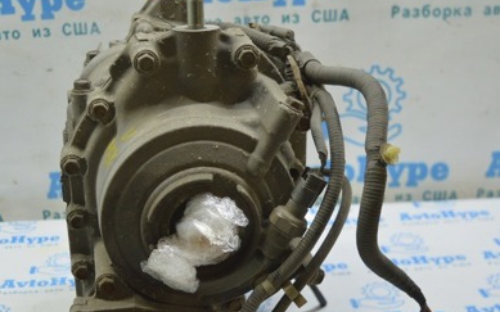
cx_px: 177
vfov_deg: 22.4
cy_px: 197
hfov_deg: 34.9
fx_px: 788
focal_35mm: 58
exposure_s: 1/60
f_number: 3.8
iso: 400
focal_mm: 23
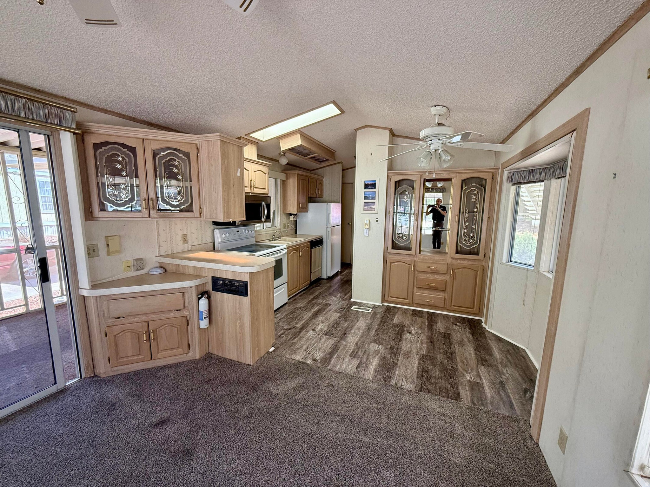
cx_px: 325
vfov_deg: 85.7
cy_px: 244
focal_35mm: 14
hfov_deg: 102.1
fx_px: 263
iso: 160
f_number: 2.2
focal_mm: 2.22
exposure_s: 1/99
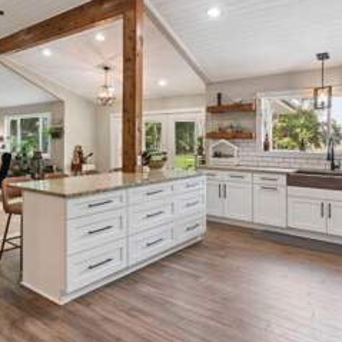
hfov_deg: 54.1
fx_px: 324
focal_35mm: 29
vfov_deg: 55.4
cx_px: 104
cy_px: 145
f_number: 8
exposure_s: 1/8
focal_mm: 17
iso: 250
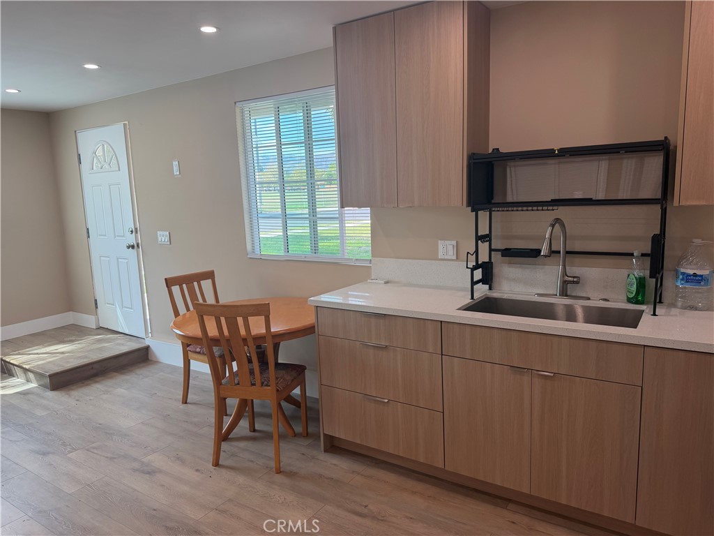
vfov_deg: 56.8
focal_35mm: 24
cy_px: 268
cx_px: 357
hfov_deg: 71.6
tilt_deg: -8.6
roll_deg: +2.3
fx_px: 495
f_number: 1.78
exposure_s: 1/175
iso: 80
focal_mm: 6.76
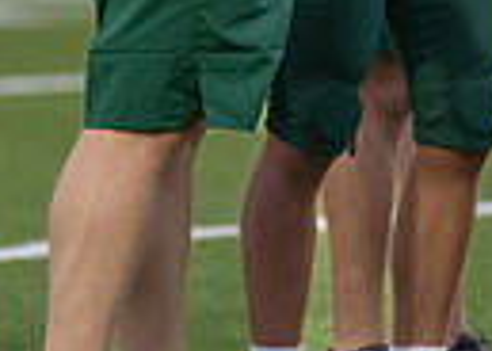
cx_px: 440
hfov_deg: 1.8
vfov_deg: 1.3
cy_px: -197
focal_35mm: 1104
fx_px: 15418
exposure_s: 1/1250
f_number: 2.8
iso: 1250
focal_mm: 200
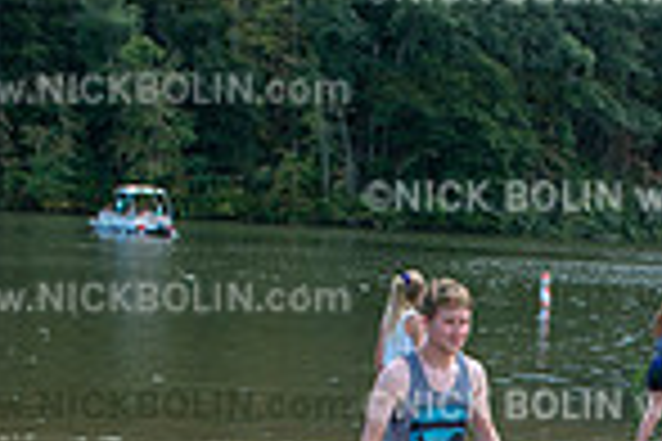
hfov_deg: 20.6
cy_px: 718
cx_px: 707
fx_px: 1747
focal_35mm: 95
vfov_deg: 13.3
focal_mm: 24
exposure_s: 1/640
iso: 160
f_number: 3.2
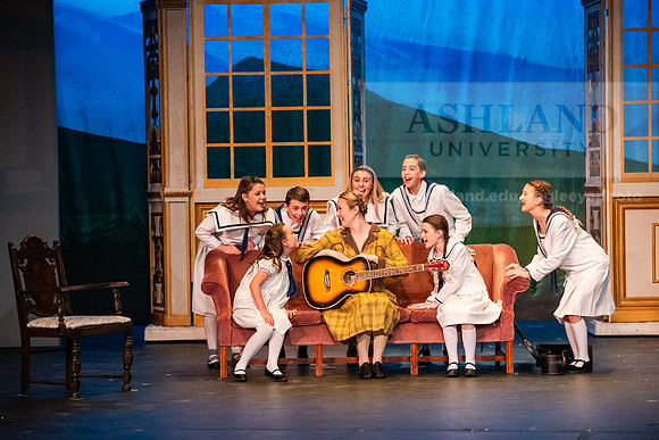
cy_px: 220
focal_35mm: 125
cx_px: 330
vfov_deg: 11.0
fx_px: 2289
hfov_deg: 16.4
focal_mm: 125
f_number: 3.2
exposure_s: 1/200
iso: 3200
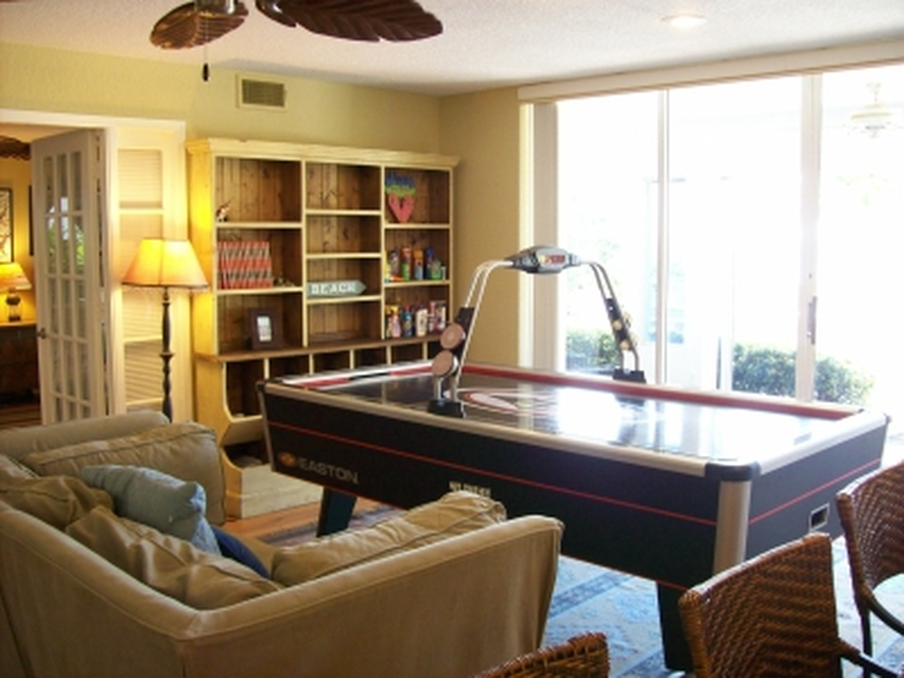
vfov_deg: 39.7
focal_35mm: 36
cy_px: 339
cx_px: 452
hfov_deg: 51.4
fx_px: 940
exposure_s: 1/33.9
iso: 160
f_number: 2.7
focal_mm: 6
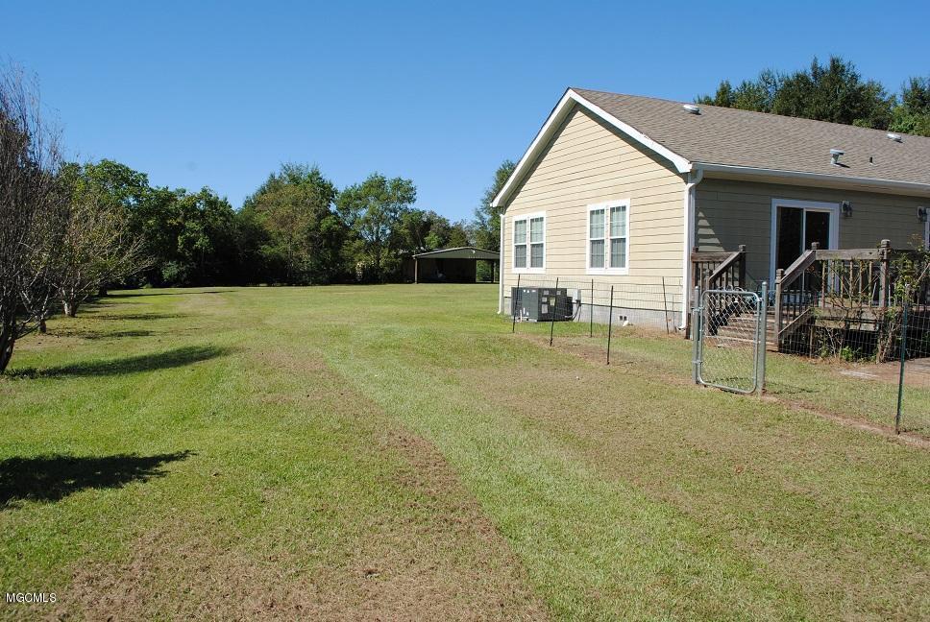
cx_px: 465
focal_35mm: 27
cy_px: 311
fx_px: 698
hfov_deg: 67.3
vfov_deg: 48.0
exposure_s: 1/200
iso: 100
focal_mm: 18
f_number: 9
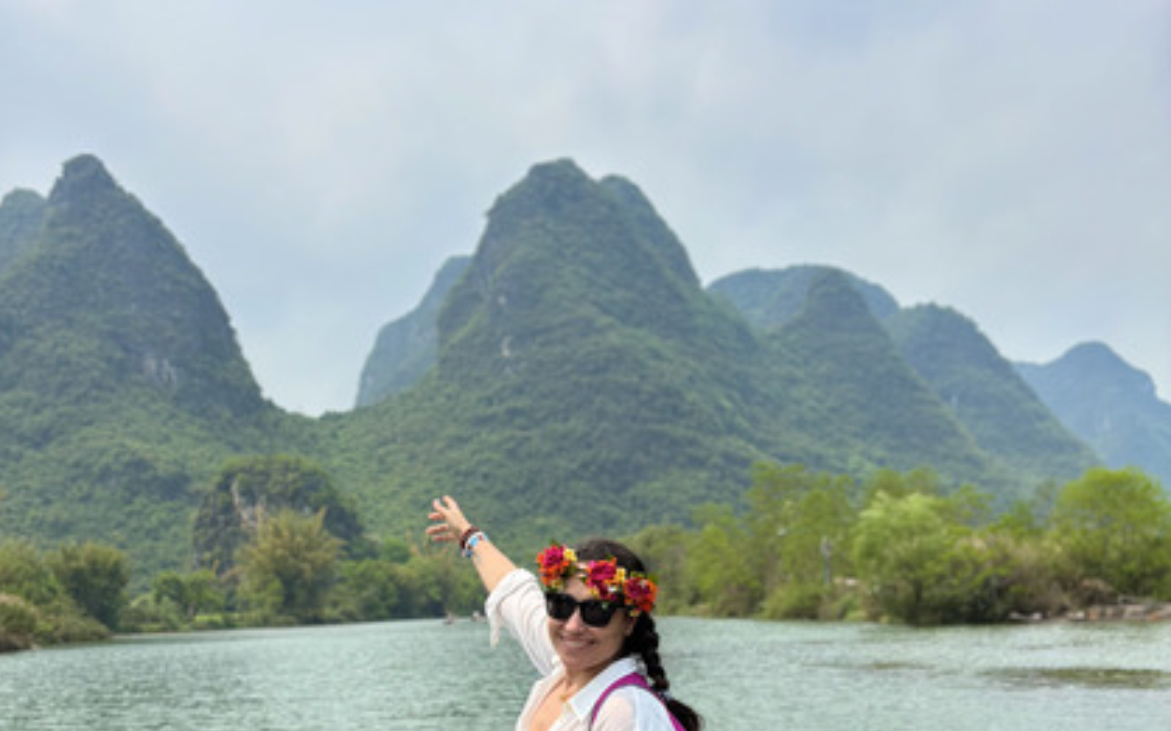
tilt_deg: -0.7
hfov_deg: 45.1
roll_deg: +2.5
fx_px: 1404
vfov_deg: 28.4
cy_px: 620
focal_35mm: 44
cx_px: 473
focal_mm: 5.96
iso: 50
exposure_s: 1/2778
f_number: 1.6
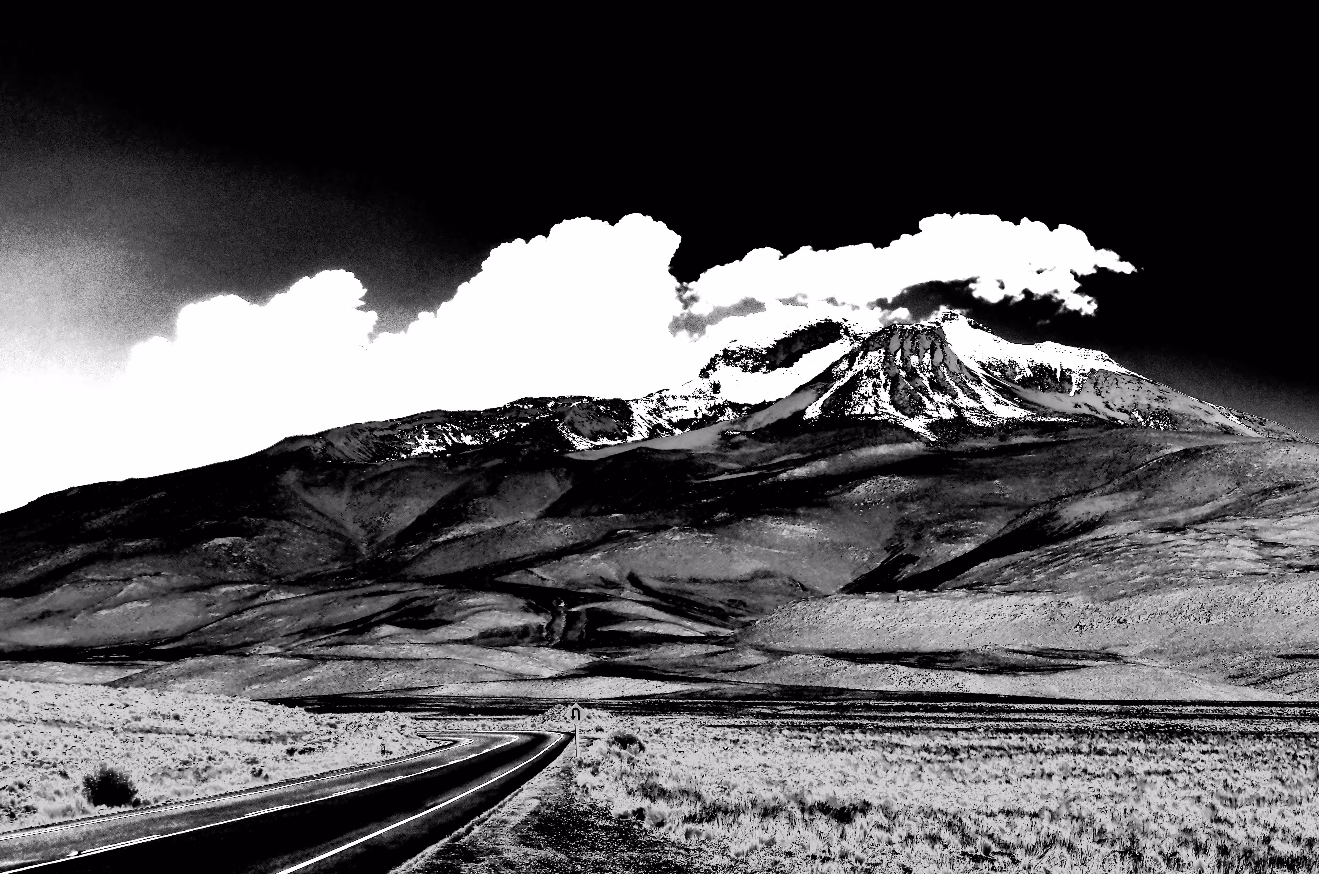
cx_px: 660
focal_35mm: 33
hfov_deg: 57.3
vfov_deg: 39.8
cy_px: 437
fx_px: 1207
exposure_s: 1/250
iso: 100
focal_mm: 22
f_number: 8
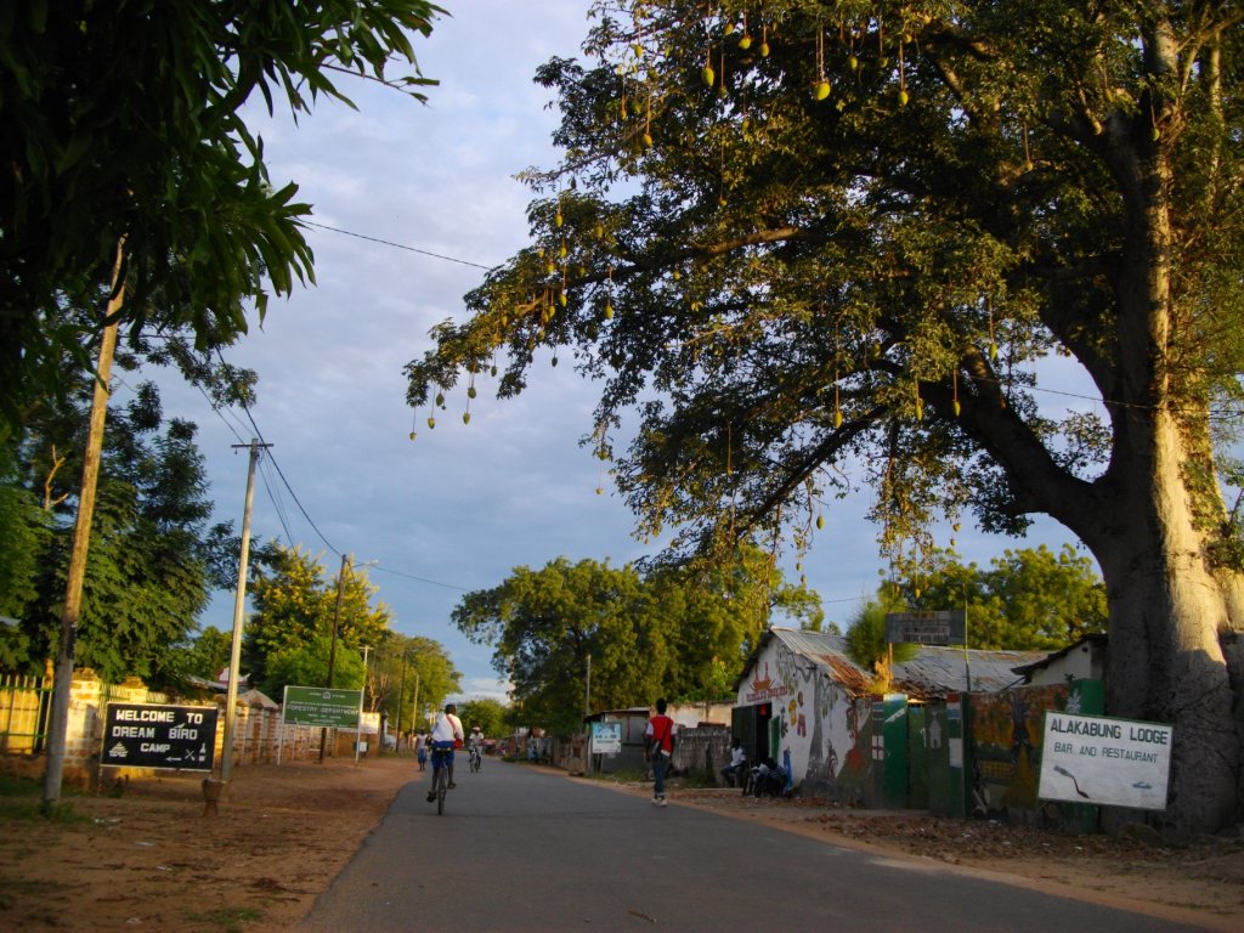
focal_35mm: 31
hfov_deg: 58.4
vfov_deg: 45.4
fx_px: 1114
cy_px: 466
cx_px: 622
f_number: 2.9
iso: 100
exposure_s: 1/250
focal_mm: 5.7
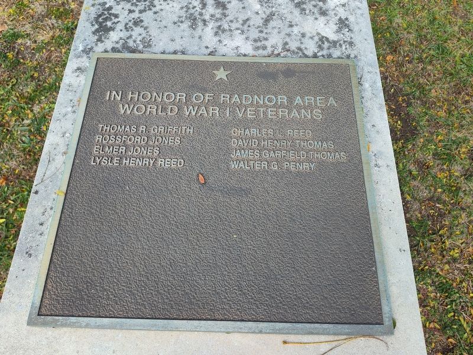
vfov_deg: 58.9
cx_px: 236
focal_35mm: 23
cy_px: 178
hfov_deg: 73.9
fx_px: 314
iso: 100
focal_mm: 5.56
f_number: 1.8
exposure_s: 1/284
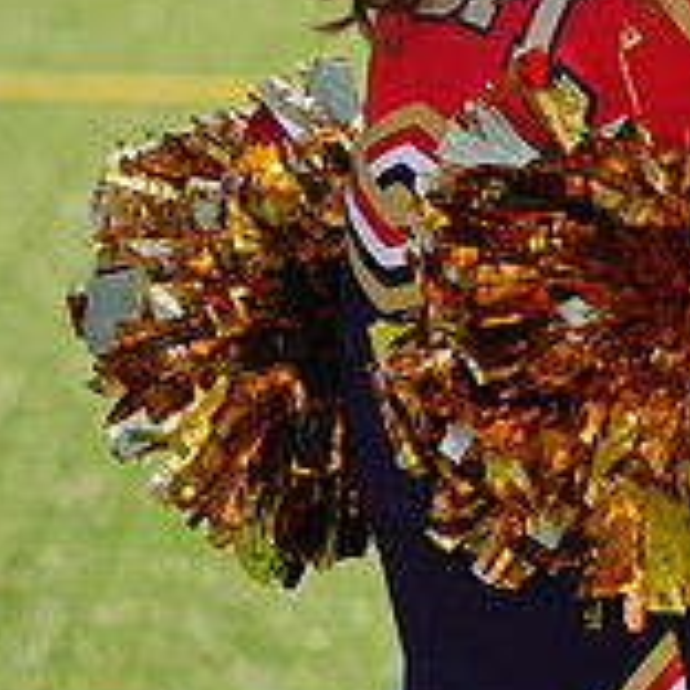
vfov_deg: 2.9
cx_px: 694
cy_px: -159
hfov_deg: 2.9
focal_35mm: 606
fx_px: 13666
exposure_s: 1/250
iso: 100
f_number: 9
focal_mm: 192
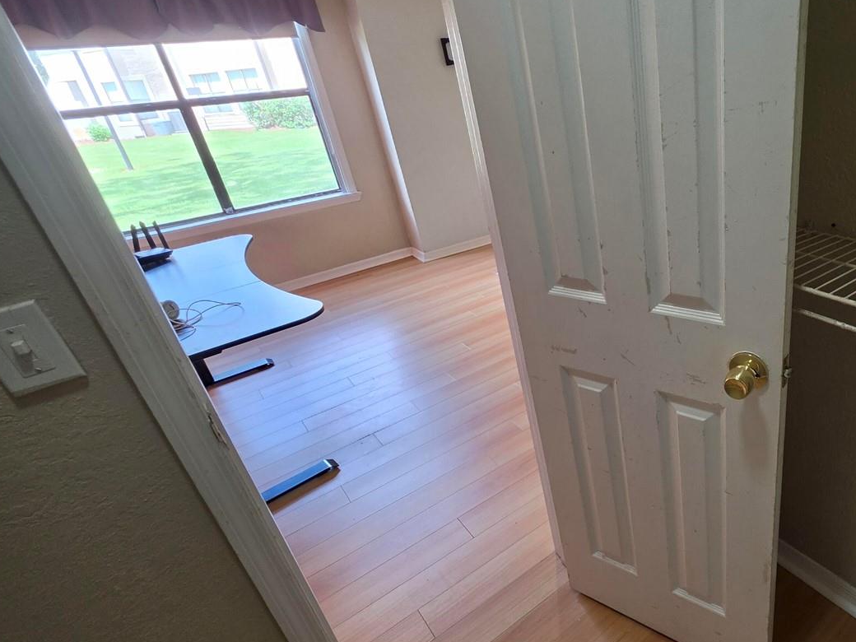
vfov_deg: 66.0
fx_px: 495
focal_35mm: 20
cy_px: 325
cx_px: 634
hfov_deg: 76.2
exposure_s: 1/120
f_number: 1.9
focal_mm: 2.2
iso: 160
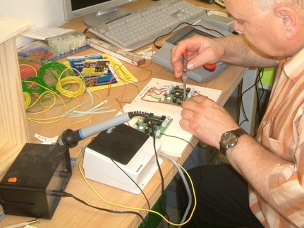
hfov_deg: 36.6
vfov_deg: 27.8
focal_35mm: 52
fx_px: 457
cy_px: 75
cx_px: 189
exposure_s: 1/40
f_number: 2.6
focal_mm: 5.8
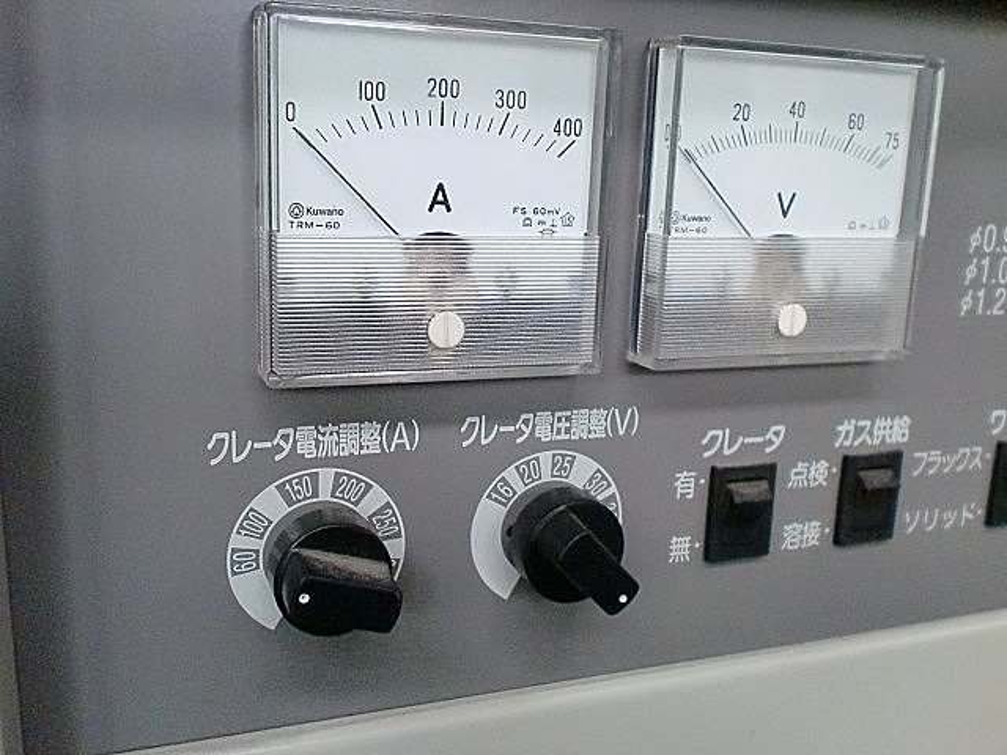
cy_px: 378
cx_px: 504
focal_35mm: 35
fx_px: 1018
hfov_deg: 52.6
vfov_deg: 40.7
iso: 500
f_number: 3.1
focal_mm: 6.3
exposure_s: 1/60
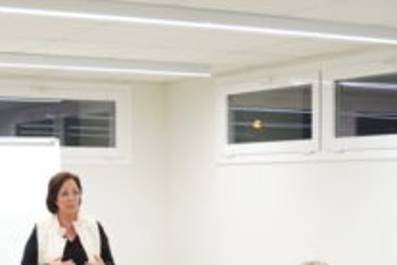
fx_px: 981
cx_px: 58
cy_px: 231
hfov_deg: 22.4
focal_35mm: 89
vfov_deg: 15.2
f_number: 2.8
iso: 1600
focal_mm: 24
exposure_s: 1/200
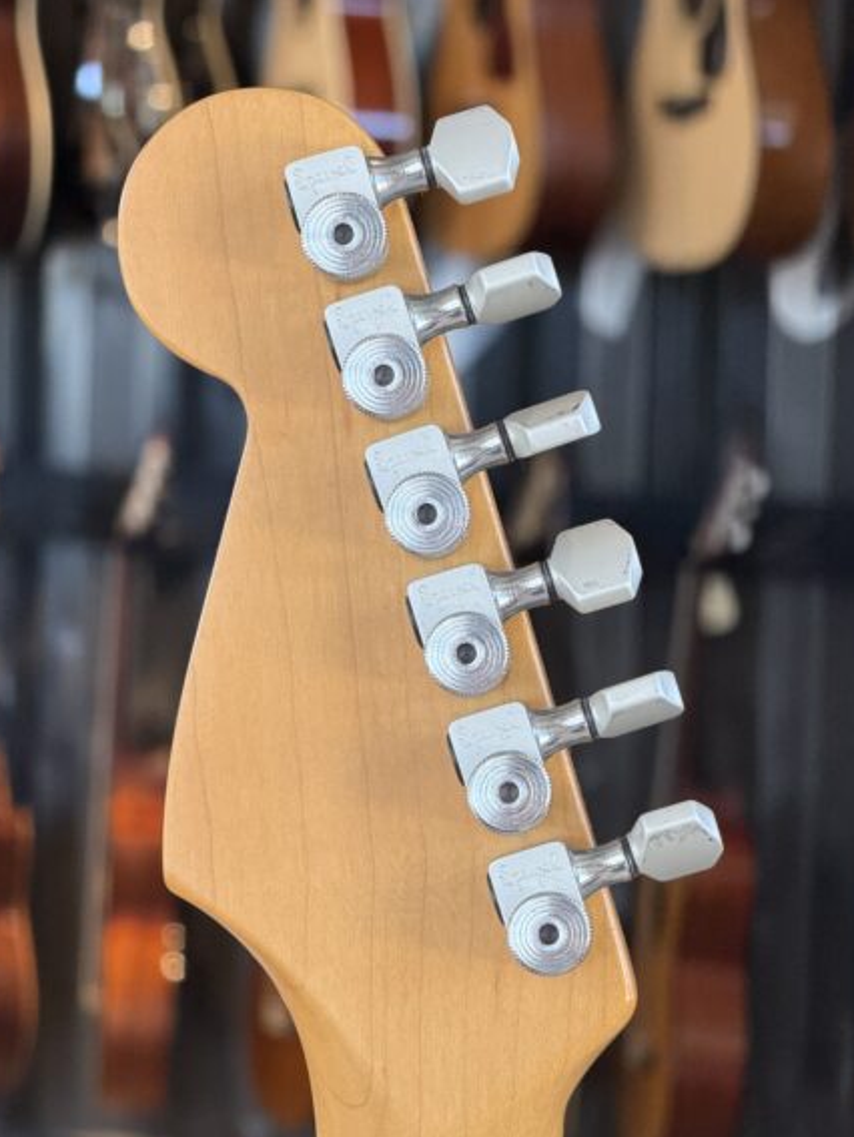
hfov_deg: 10.5
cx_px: 383
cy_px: 722
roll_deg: -1.9
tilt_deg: -6.1
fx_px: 4633
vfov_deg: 14.0
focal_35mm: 141
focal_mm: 16.89
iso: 400
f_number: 2.8
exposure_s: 1/117
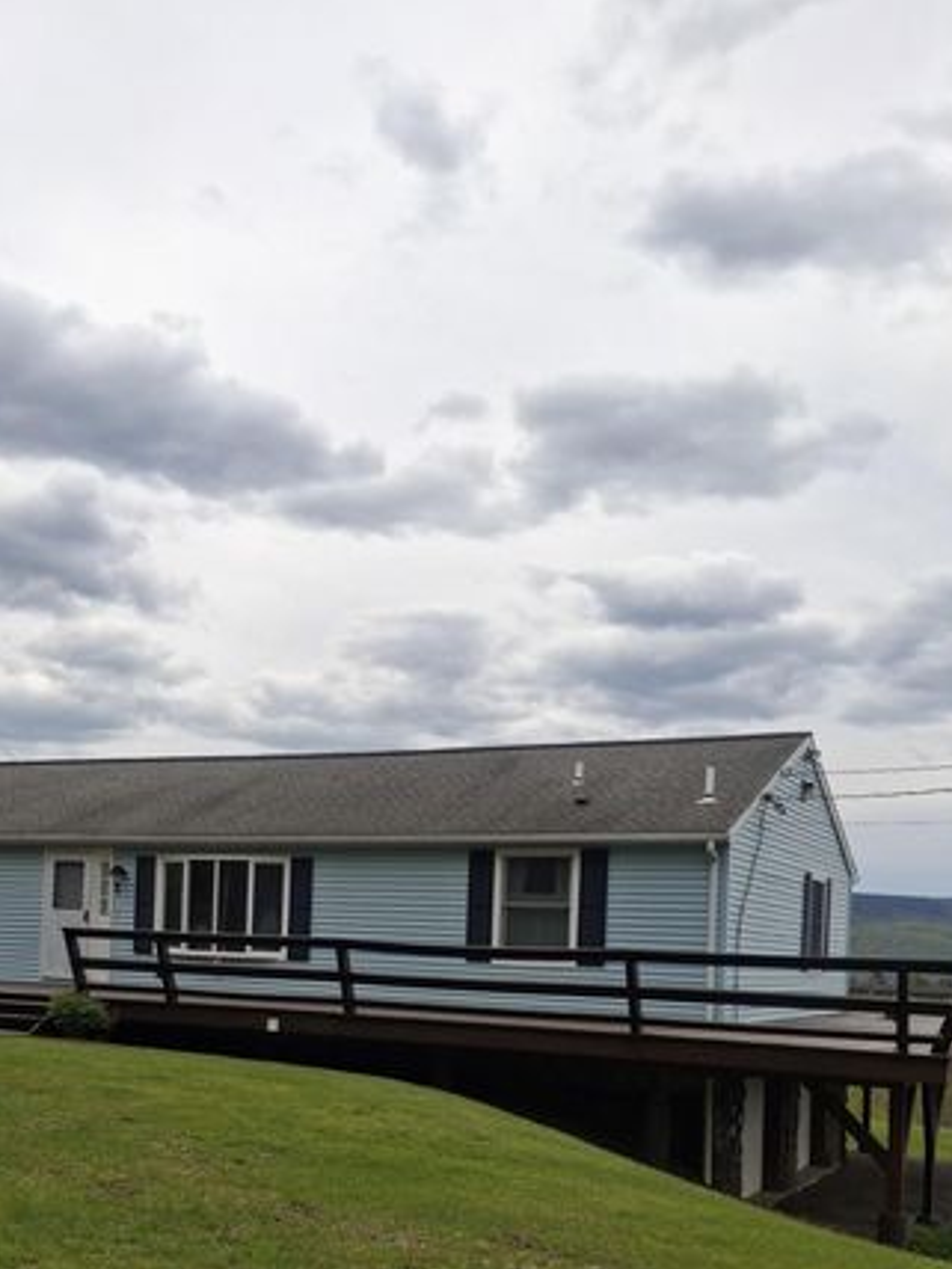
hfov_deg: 36.6
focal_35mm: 39
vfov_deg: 46.4
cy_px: 932
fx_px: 1430
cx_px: 353
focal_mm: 4.69
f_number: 1.8
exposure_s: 1/2525
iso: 32
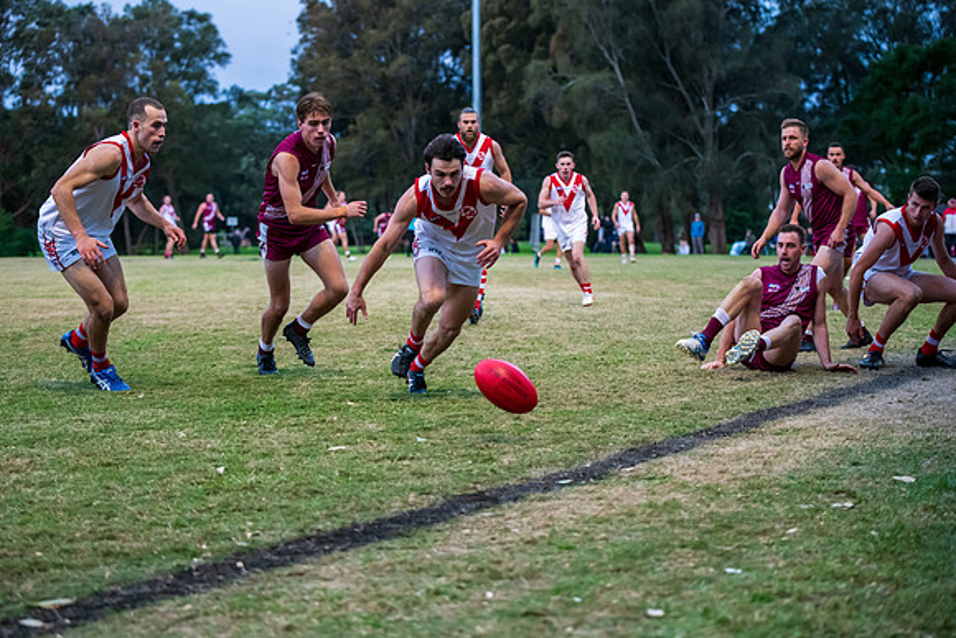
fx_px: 1982
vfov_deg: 18.3
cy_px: 320
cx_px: 460
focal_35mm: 75
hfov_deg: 27.1
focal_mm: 70
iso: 3200
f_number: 2.8
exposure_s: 1/1000
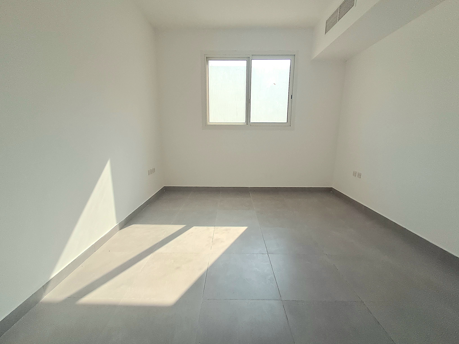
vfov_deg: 78.1
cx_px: 230
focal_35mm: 16
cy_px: 172
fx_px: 212
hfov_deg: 94.5
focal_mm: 1.64
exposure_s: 1/40
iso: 40
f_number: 2.2
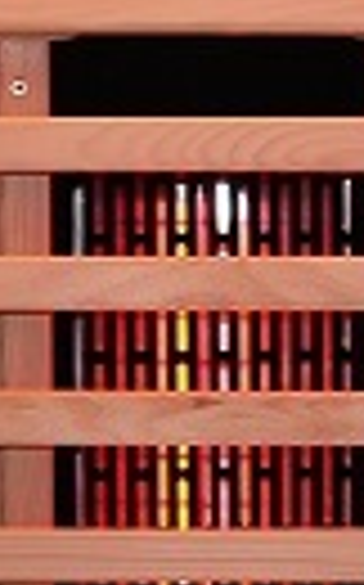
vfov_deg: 10.6
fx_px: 3102
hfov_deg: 6.7
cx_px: 171
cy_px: 668
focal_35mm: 195
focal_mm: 24
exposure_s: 1/80
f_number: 4
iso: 800
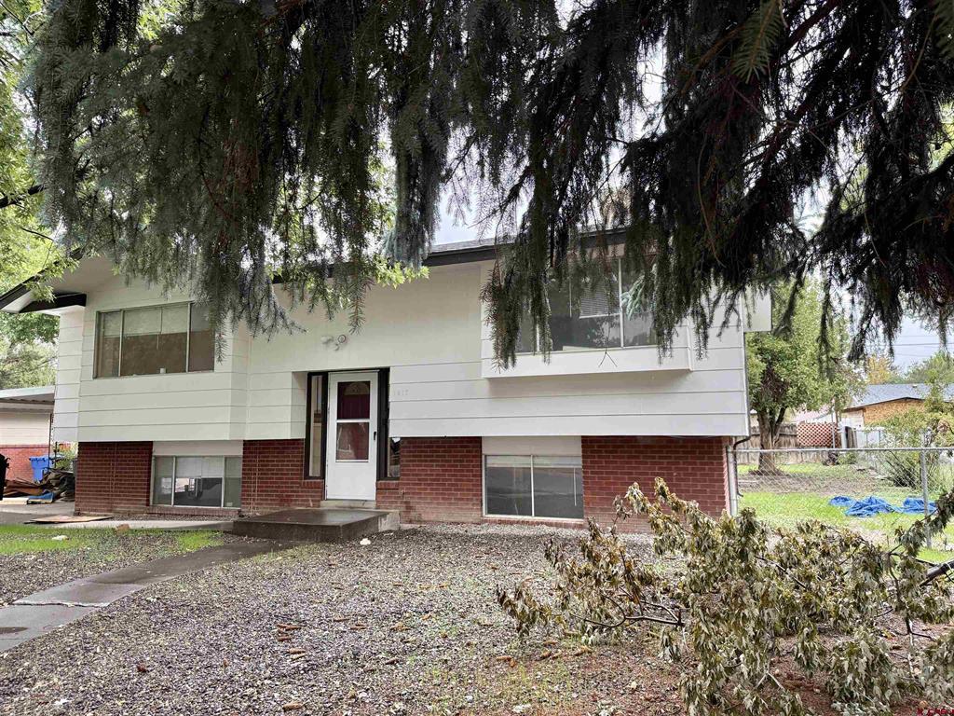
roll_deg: +0.7
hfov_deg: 71.6
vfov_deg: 56.8
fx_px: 661
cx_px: 477
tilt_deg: +6.1
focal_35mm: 24
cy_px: 358
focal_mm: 6.76
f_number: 1.78
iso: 200
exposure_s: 1/239
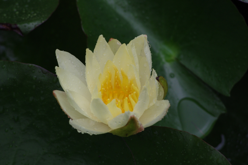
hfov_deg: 4.6
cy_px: 82
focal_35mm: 450
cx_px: 124
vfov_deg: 3.0
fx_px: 3096
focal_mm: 300
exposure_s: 1/400
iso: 800
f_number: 8
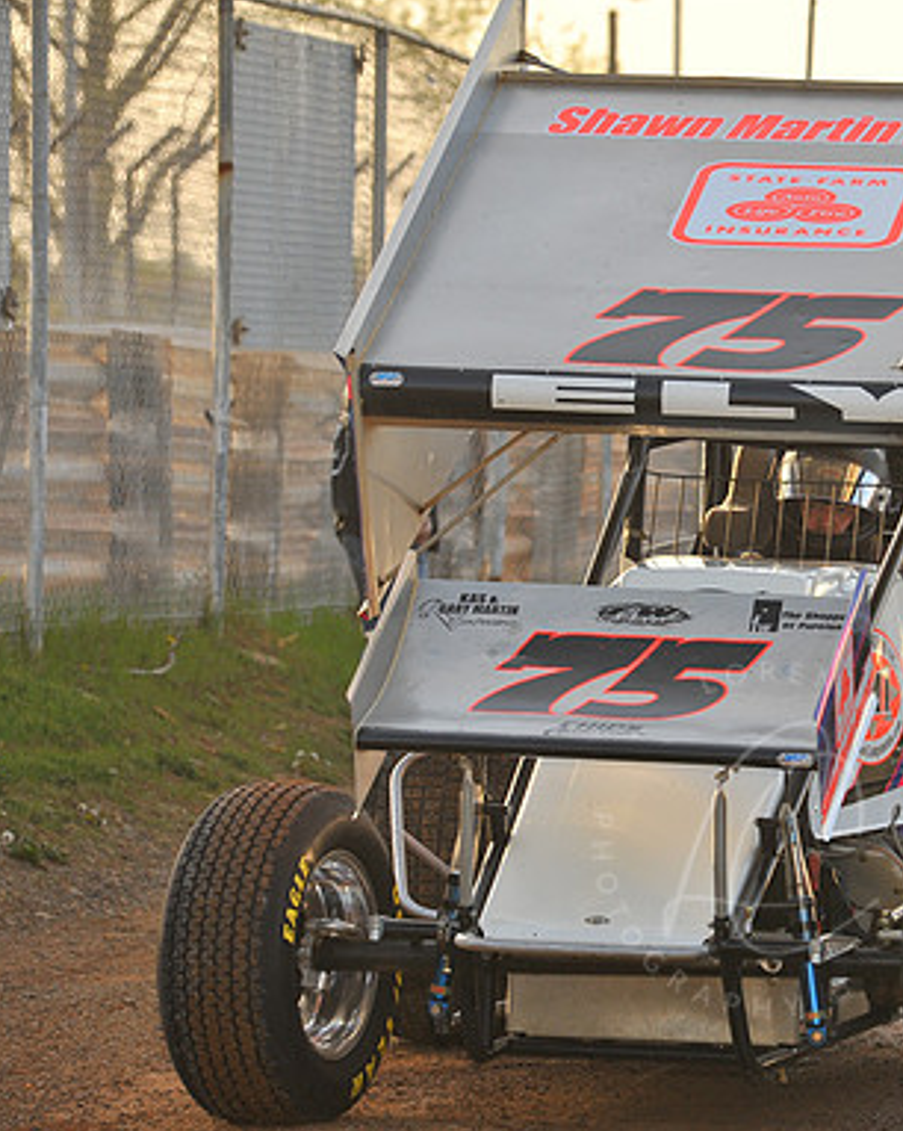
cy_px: 567
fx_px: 9495
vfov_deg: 6.8
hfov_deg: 5.4
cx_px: 767
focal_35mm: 284
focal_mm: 200
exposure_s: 1/320
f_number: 9
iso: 500
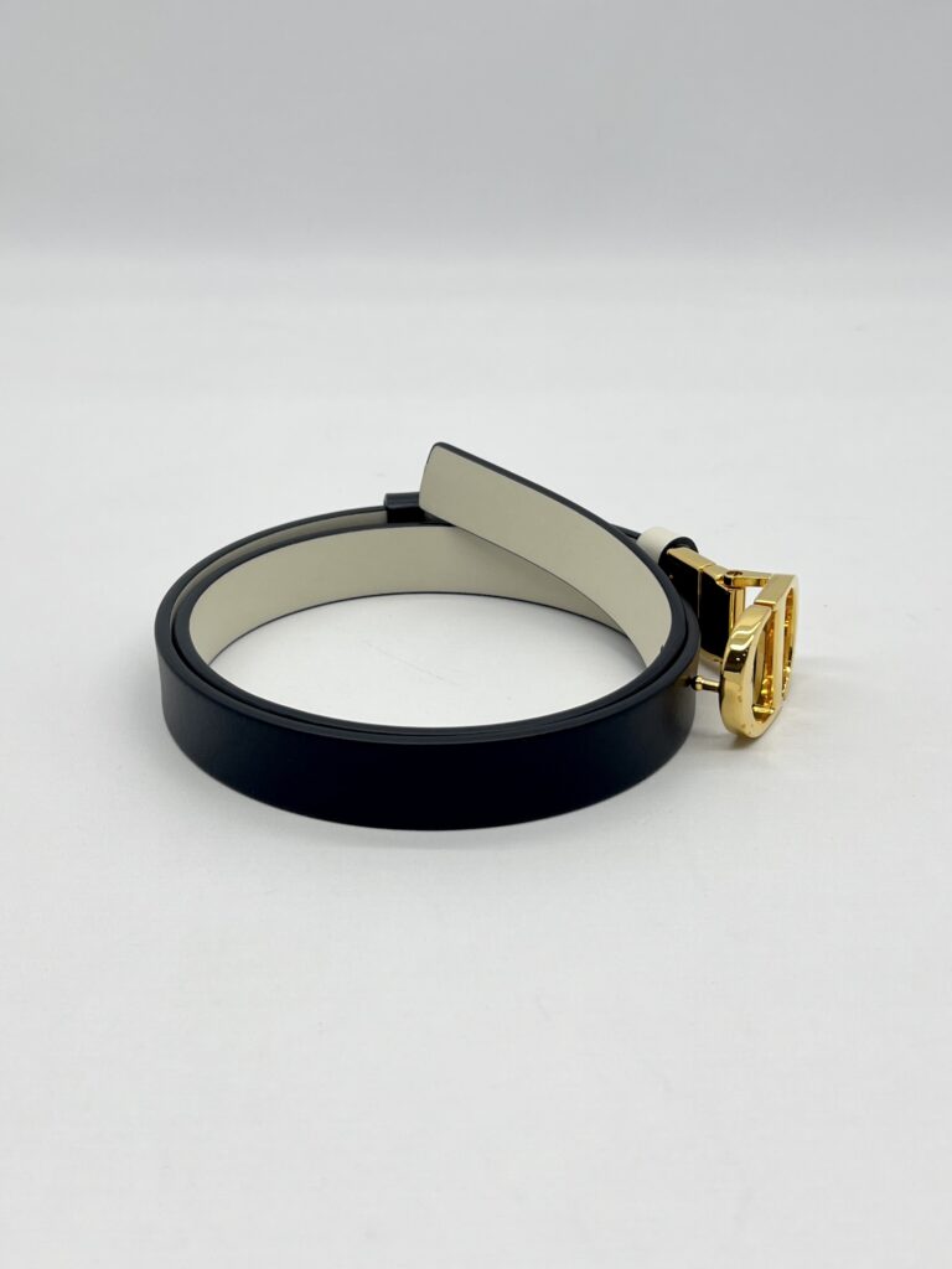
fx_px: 953
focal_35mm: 26
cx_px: 476
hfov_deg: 53.1
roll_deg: -0.4
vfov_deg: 67.3
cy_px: 634
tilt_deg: -24.9
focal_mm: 5.7
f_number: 1.5
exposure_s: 1/263
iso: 40
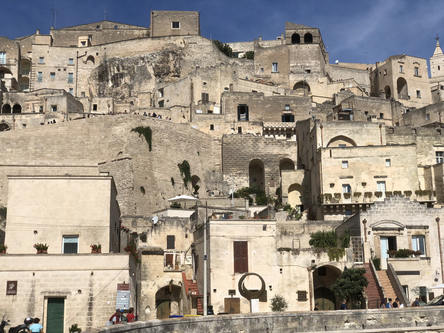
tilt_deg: +11.8
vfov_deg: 28.0
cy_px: 166
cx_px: 222
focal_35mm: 52
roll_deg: +1.7
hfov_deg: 36.8
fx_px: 667
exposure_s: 1/2525
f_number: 2.4
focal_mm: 6
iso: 16
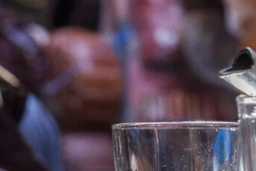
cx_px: 357
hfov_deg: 13.3
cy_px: 146
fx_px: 1053
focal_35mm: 148
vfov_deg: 9.3
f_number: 7.1
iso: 1250
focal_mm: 50
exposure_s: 1/80
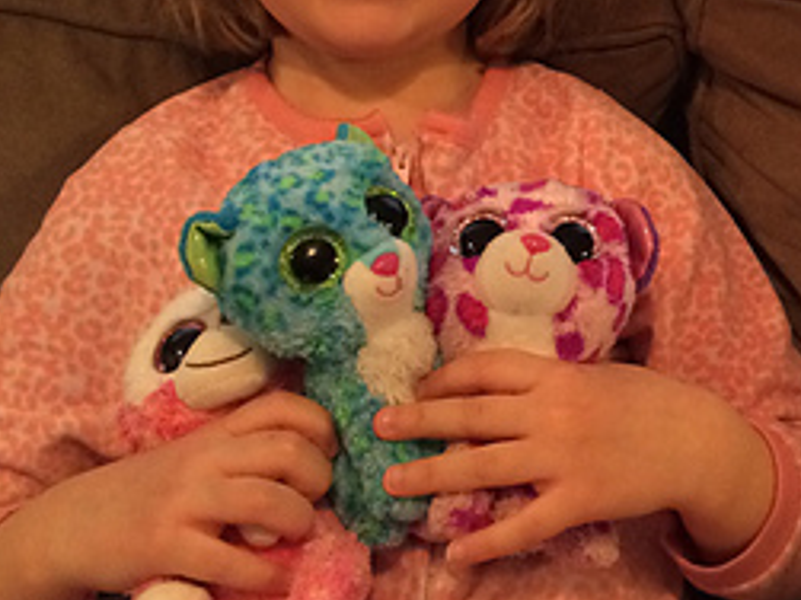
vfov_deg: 19.1
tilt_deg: -18.8
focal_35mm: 74
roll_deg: -0.3
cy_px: -45
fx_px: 1712
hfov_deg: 25.0
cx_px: 820
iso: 320
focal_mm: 4.15
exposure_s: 1/30
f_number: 2.2
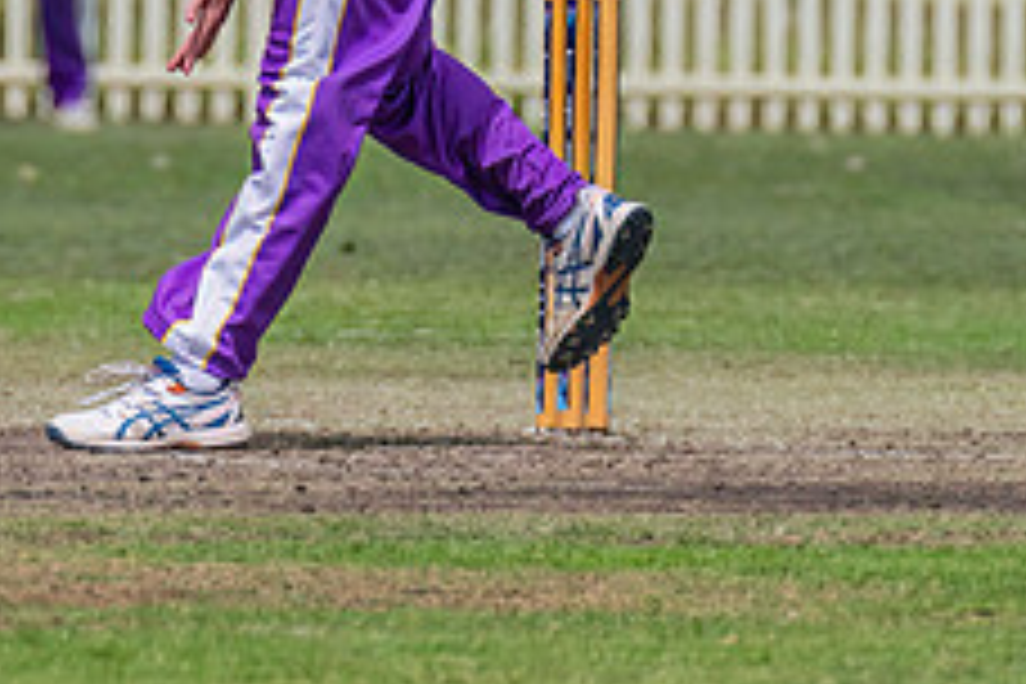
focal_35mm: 1414
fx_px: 40296
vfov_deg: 1.0
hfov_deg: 1.5
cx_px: 98
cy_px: -60
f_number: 9
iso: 800
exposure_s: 1/2500
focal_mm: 500
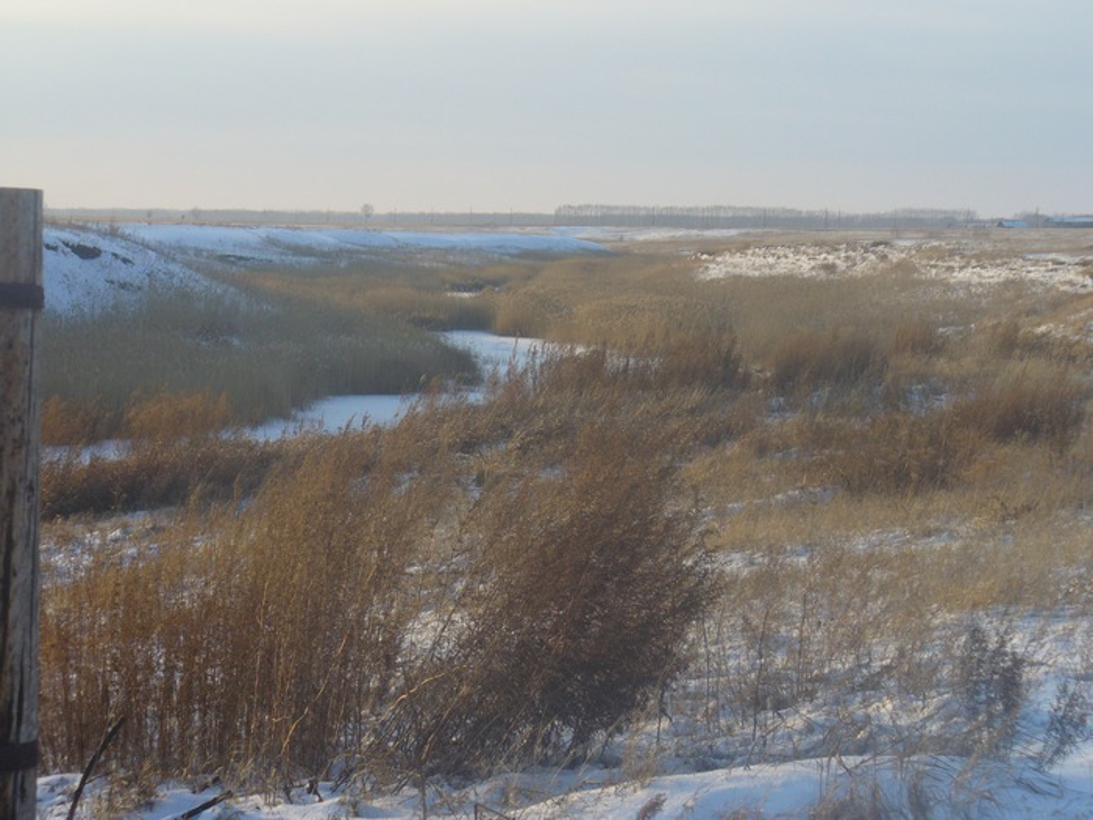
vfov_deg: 13.3
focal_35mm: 111
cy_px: 410
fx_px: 3505
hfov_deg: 17.7
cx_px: 546
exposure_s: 1/500
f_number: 3.6
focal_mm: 18.3
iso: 80
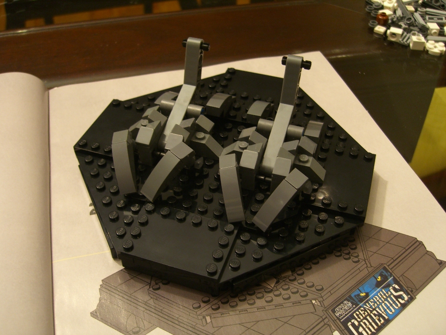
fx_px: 490
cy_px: 168
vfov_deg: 37.7
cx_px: 223
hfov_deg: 49.0
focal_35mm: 38
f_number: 2.8
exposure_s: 1/8
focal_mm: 7.9
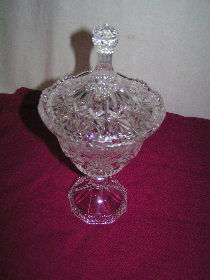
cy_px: 140
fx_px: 307
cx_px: 105
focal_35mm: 38
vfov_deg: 49.0
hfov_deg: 37.7
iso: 200
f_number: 2.8
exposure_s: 1/40
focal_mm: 5.8
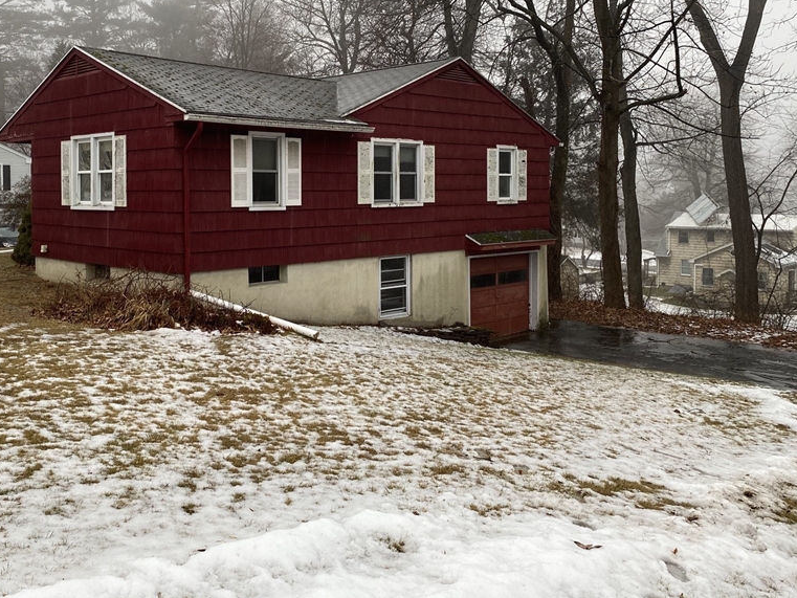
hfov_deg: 52.2
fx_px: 806
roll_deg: -0.3
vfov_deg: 40.4
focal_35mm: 35
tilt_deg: -2.2
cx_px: 313
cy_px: 223
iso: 64
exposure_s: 1/122
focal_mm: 4.25
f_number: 1.8
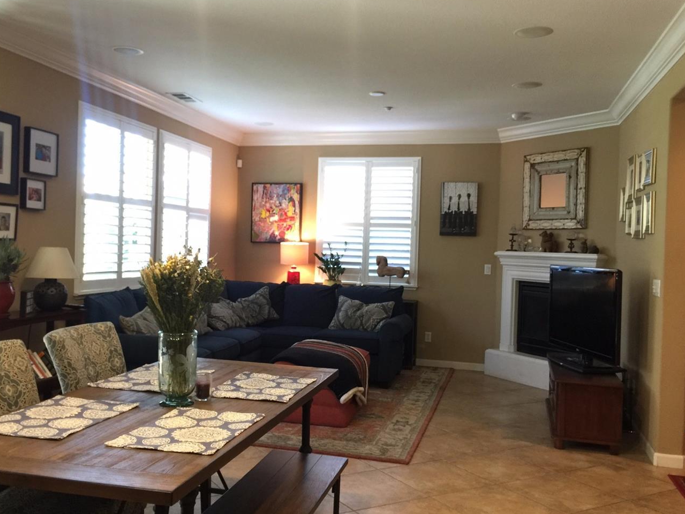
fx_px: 673
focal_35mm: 34
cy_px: 259
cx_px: 309
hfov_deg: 53.9
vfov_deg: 41.8
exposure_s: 1/15
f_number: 2.2
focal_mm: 4.15
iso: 100
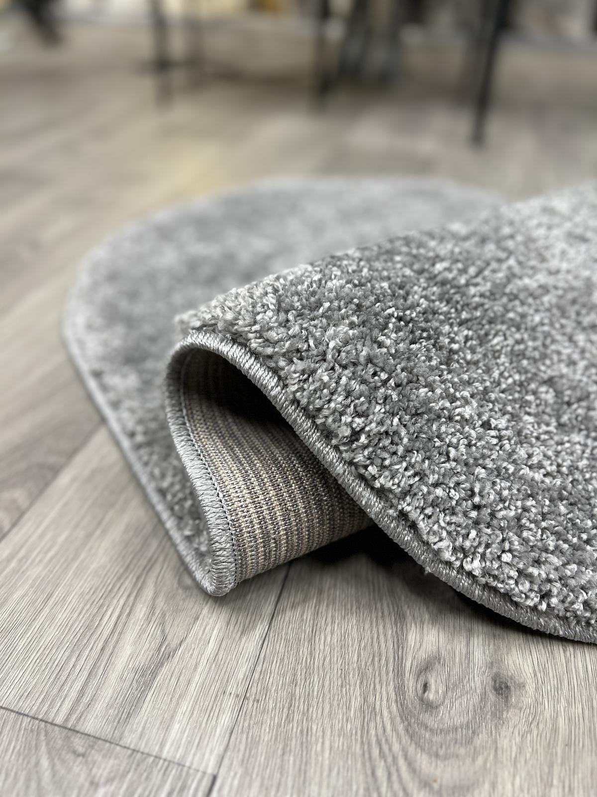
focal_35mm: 26
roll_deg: -1.8
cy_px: 398
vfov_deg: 67.3
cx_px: 298
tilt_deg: -36.3
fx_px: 598
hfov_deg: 53.1
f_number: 1.5
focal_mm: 5.7
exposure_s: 1/100
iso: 100
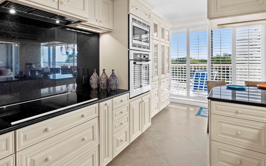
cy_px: 61
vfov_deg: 61.3
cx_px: 131
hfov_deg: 88.0
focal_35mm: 19
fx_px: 138
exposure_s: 1/25
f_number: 7.1
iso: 400
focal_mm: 7
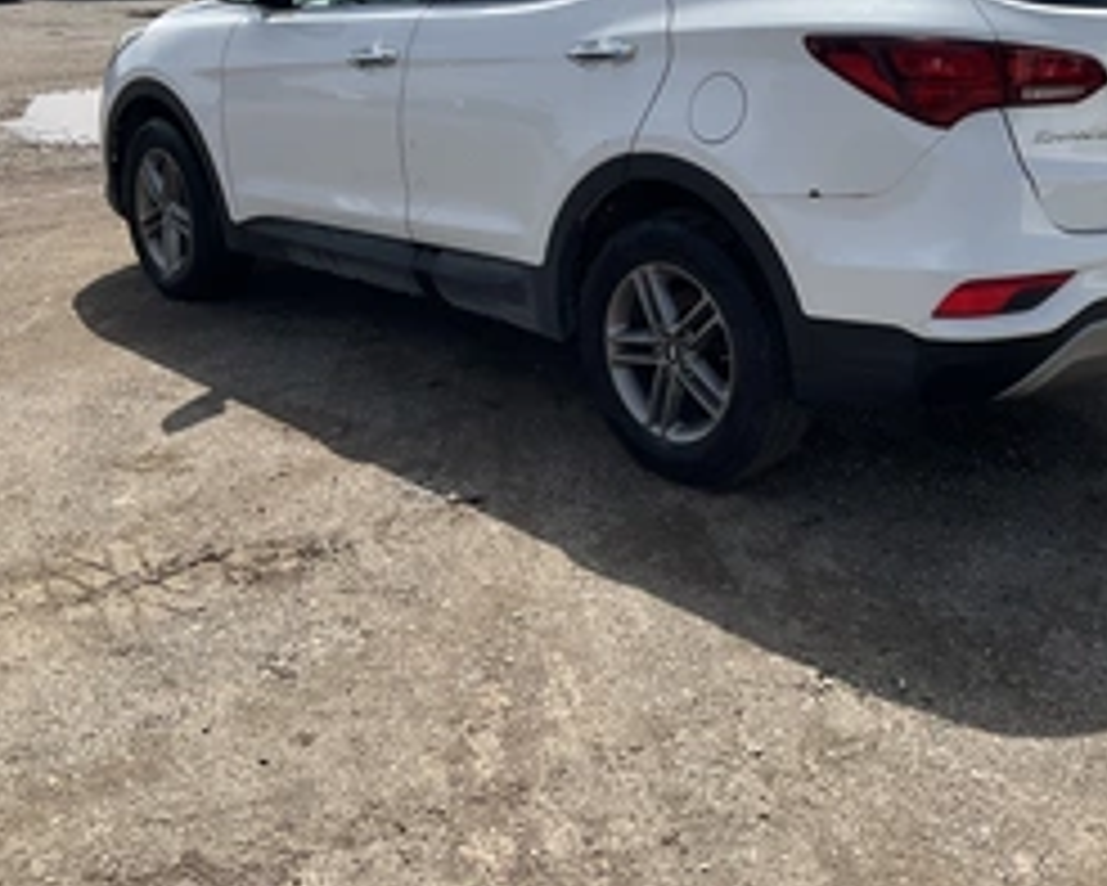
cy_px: 229
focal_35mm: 46
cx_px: 716
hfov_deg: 39.9
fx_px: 1508
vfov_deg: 32.2
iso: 25
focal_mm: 3
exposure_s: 1/2801
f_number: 1.8
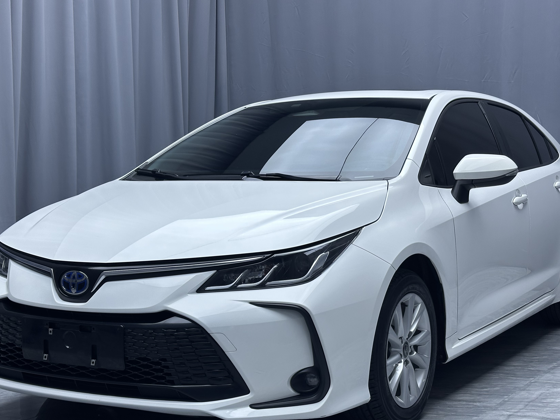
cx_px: 281
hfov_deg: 32.7
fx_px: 954
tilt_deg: -3.9
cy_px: 250
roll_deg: +0.3
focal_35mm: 59
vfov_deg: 24.8
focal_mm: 6.86
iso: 50
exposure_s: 1/211
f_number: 1.78
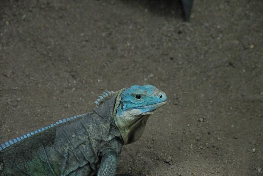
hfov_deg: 6.9
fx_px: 2194
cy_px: 88
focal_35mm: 300
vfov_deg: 4.6
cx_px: 132
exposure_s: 1/100
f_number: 8
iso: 1600
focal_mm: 200
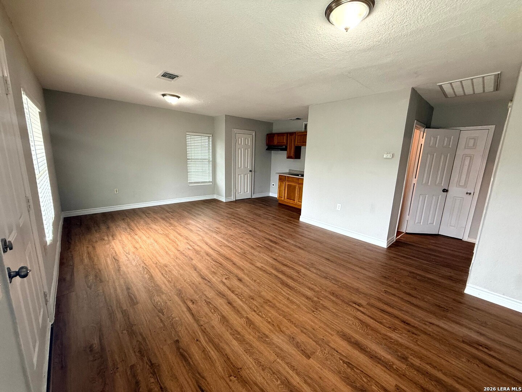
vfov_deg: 85.7
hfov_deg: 102.0
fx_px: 211
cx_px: 261
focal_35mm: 14
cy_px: 196
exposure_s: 1/60
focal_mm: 2.22
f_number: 2.2
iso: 200
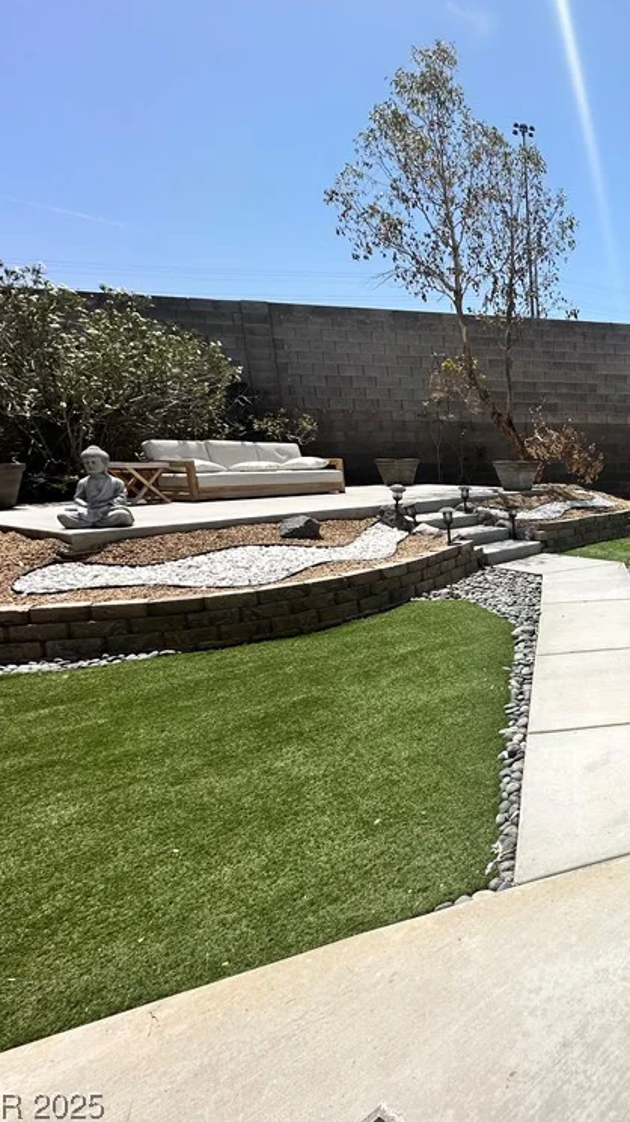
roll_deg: +0.1
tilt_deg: -8.8
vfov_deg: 83.9
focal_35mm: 21
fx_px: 624
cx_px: 722
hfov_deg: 40.8
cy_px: 559
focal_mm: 2.22
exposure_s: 1/2681
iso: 50
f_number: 2.2
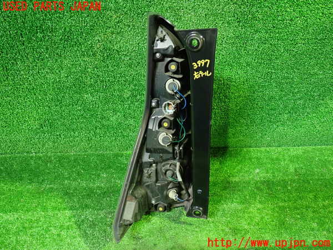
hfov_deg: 60.0
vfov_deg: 46.8
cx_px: 166
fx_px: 289
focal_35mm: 30
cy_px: 125
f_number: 2.3
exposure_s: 1/25
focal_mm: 5.4
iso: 800
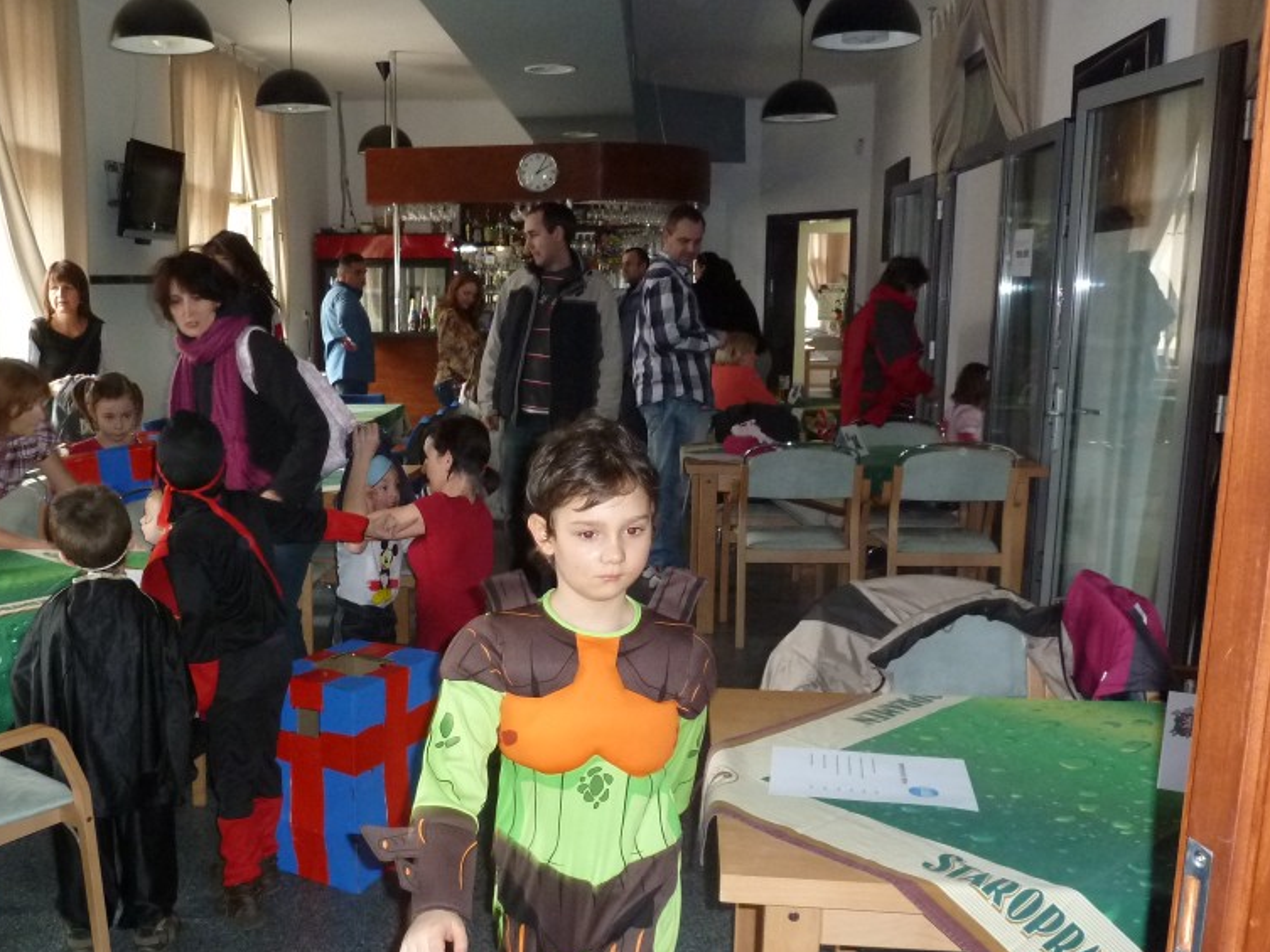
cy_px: 566
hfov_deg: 53.5
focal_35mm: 34
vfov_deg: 41.6
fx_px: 1248
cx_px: 492
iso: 320
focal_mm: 4.1
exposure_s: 1/30
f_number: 3.3
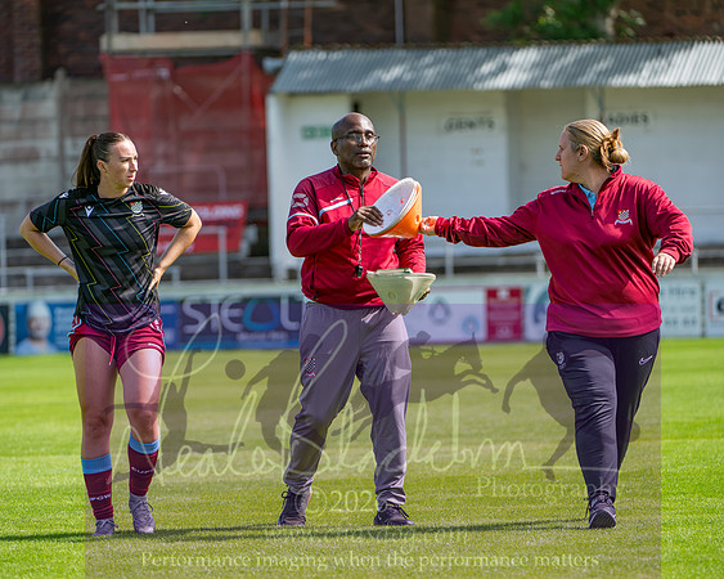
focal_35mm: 234
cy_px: 278
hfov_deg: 8.3
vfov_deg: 6.6
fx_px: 5008
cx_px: 333
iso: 400
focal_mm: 200
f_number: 4
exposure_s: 1/2000
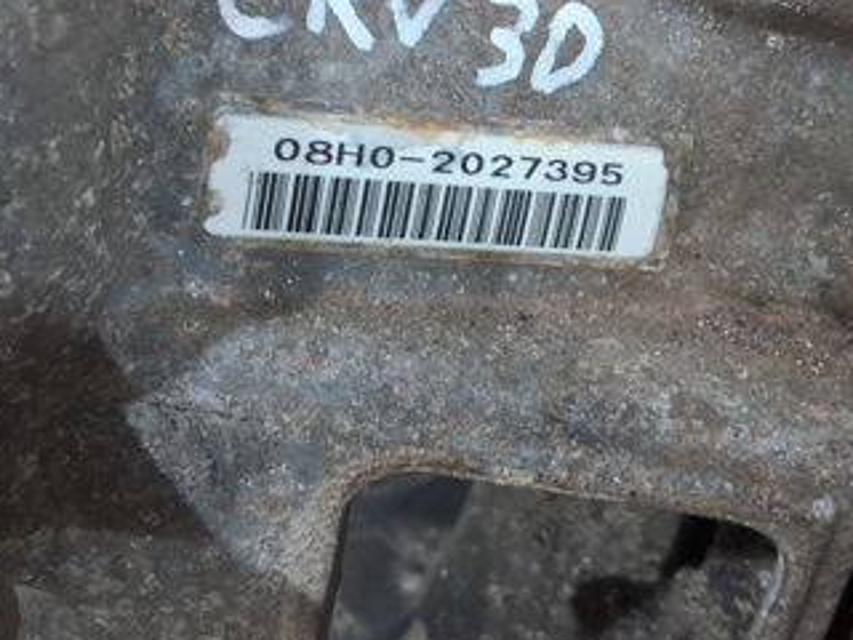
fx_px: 1281
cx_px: 493
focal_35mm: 52
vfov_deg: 27.9
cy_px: 228
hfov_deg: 36.7
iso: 640
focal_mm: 3.98
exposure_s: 1/25
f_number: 1.8
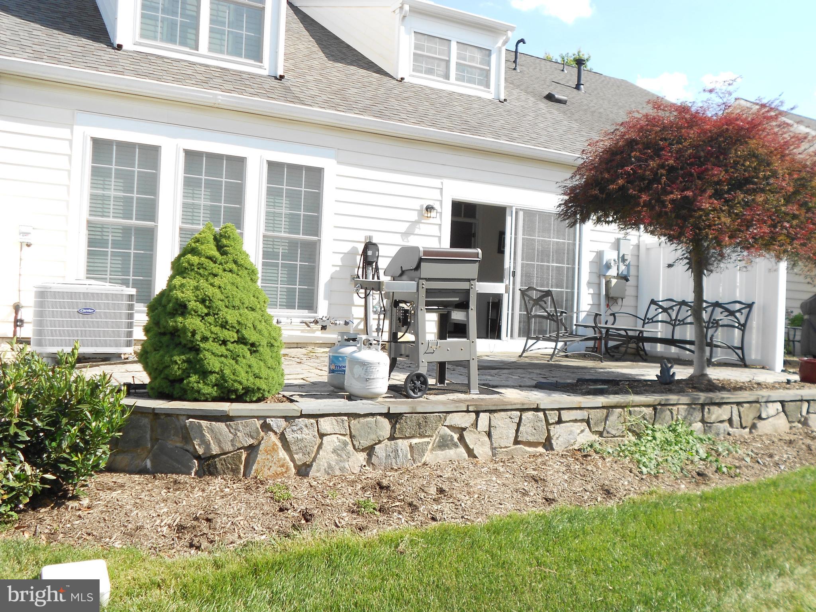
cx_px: 408
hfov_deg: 56.8
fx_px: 754
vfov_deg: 44.2
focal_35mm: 32
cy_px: 306
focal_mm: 5.8
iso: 80
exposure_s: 1/400
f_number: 3.6
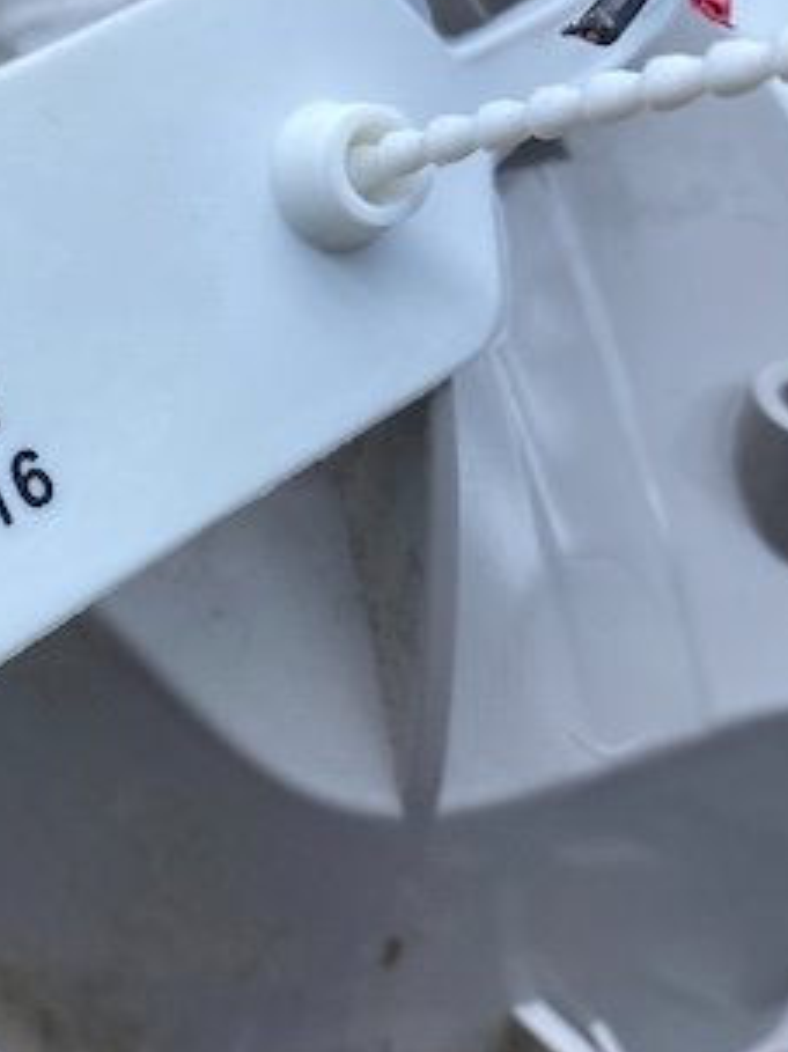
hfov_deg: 25.5
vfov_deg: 34.8
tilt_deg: -65.3
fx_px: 1671
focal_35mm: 55
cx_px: 35
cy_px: 417
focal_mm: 4.25
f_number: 1.8
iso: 32
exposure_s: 1/733
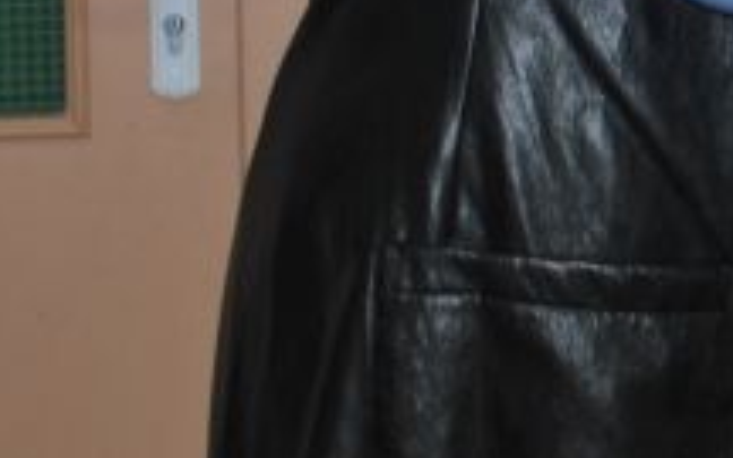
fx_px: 4814
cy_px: -480
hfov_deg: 8.5
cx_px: 1191
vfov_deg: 5.3
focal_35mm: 241
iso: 200
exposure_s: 1/60
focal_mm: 34
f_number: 5
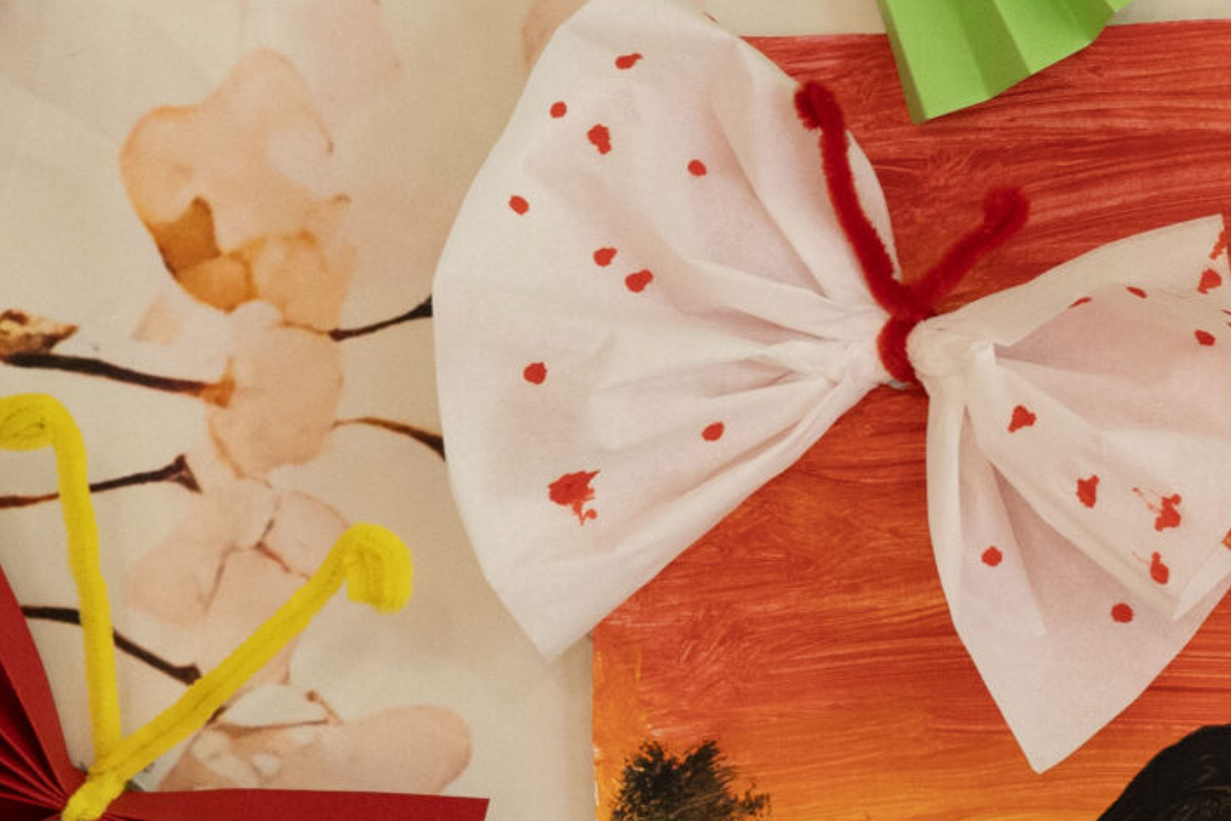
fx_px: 7420
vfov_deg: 6.3
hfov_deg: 9.4
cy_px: 384
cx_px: 1485
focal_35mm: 217
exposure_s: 1/80
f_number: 5.6
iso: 1600
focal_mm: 60
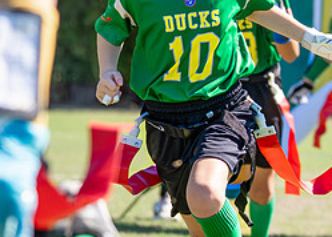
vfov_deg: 6.0
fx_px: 2264
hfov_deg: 8.4
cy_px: -30
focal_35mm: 240
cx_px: 262
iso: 200
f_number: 2.8
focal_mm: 70
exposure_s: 1/1600
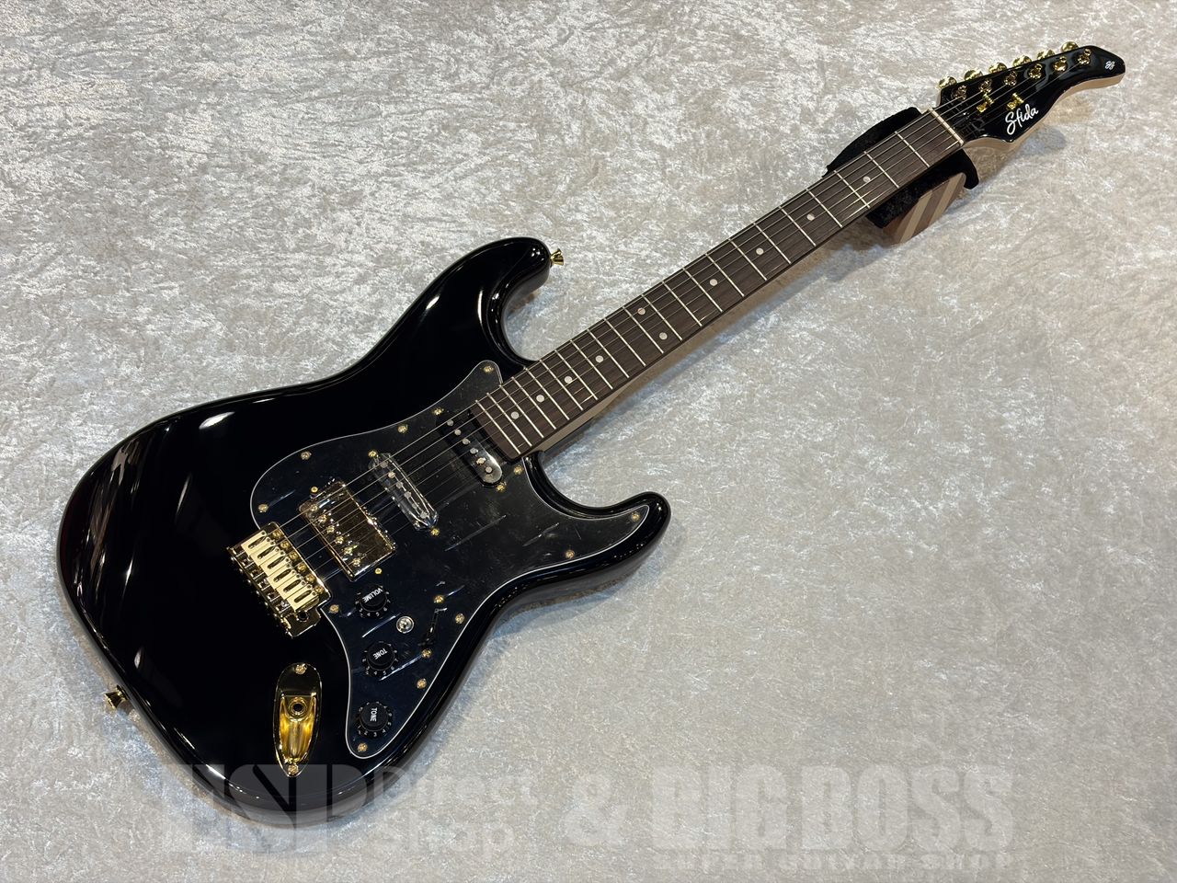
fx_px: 1768
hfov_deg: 36.8
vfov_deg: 28.0
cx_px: 588
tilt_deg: -62.1
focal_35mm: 52
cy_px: 442
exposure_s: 1/60
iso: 50
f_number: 1.6
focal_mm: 5.96
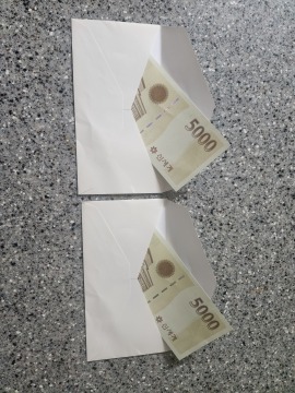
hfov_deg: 58.9
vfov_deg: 73.9
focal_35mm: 23
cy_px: 196
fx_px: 261
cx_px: 148
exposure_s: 1/120
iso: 1000
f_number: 1.8
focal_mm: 5.4
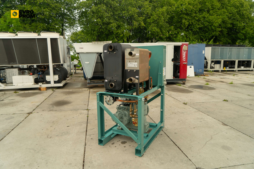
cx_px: 127
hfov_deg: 73.7
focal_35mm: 24
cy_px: 84
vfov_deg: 53.1
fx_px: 169
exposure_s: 1/200
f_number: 4
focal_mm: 24
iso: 125
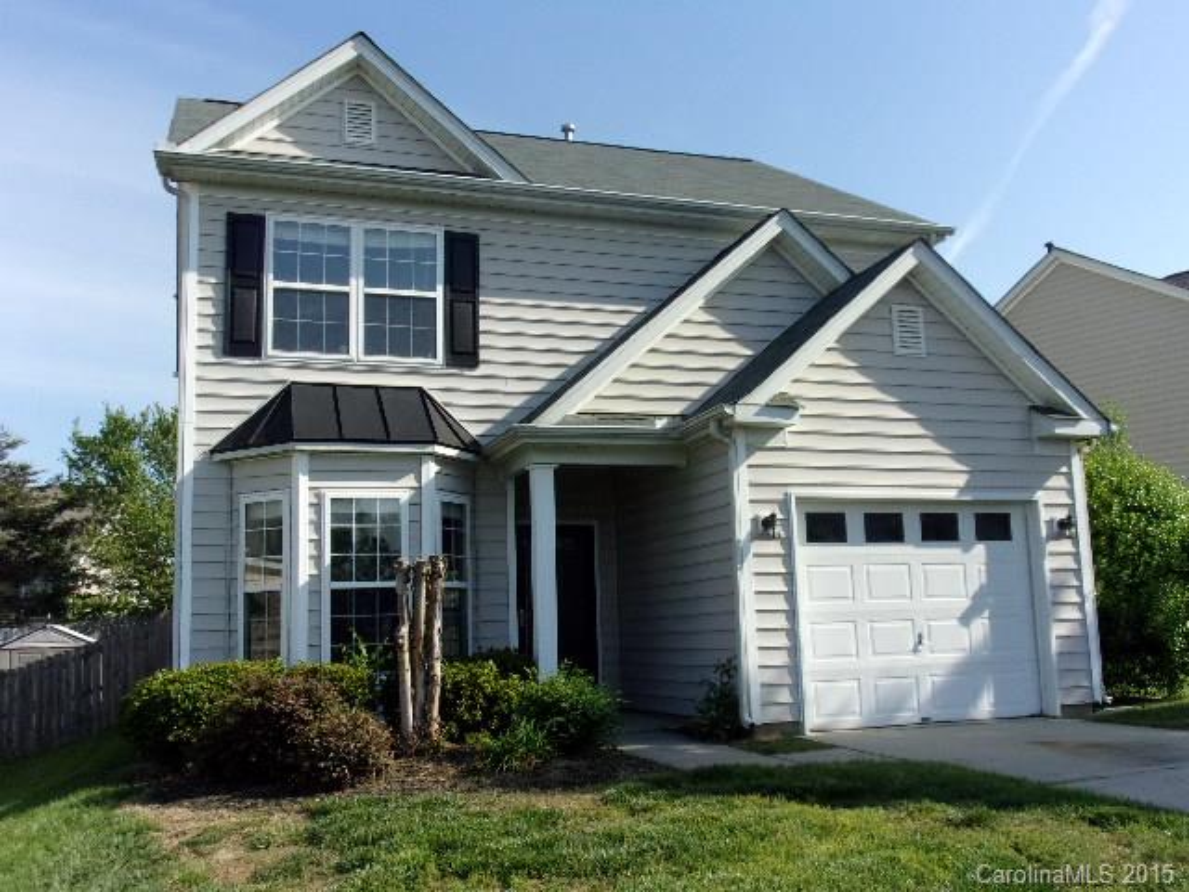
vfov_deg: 39.7
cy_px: 446
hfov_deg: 51.4
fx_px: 1237
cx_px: 594
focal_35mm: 36
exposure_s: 1/220
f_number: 11.8
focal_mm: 6.4
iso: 200
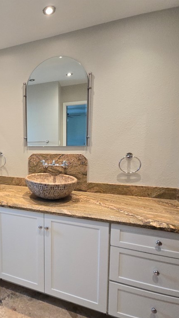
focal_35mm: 19
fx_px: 160
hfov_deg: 51.1
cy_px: 159
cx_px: 16
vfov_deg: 89.6
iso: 160
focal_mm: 2.2
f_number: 2.2
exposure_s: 1/60
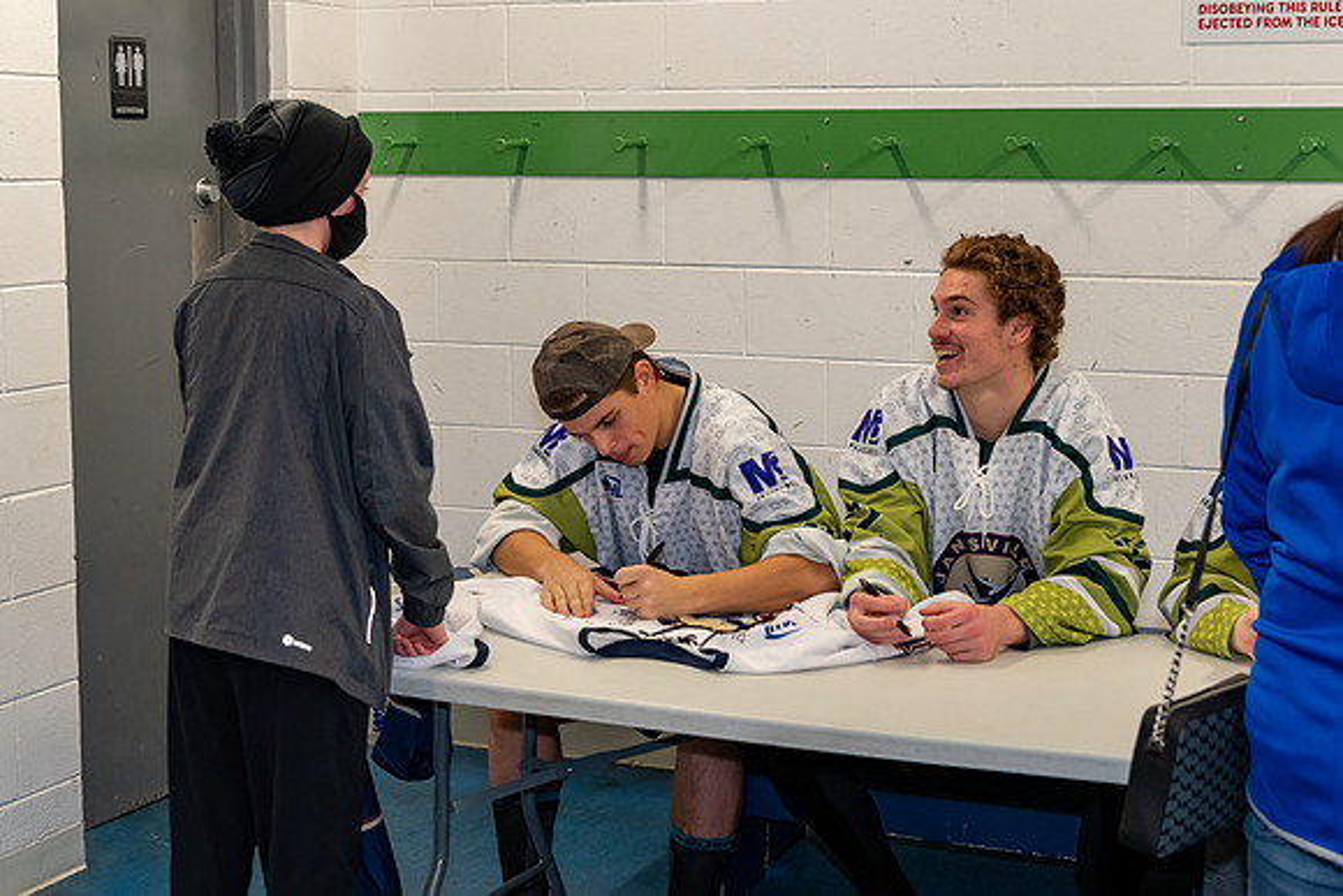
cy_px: 439
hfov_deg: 33.2
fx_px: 2250
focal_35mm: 60
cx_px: 675
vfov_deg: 22.5
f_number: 3.5
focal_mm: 35
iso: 1250
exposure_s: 1/160
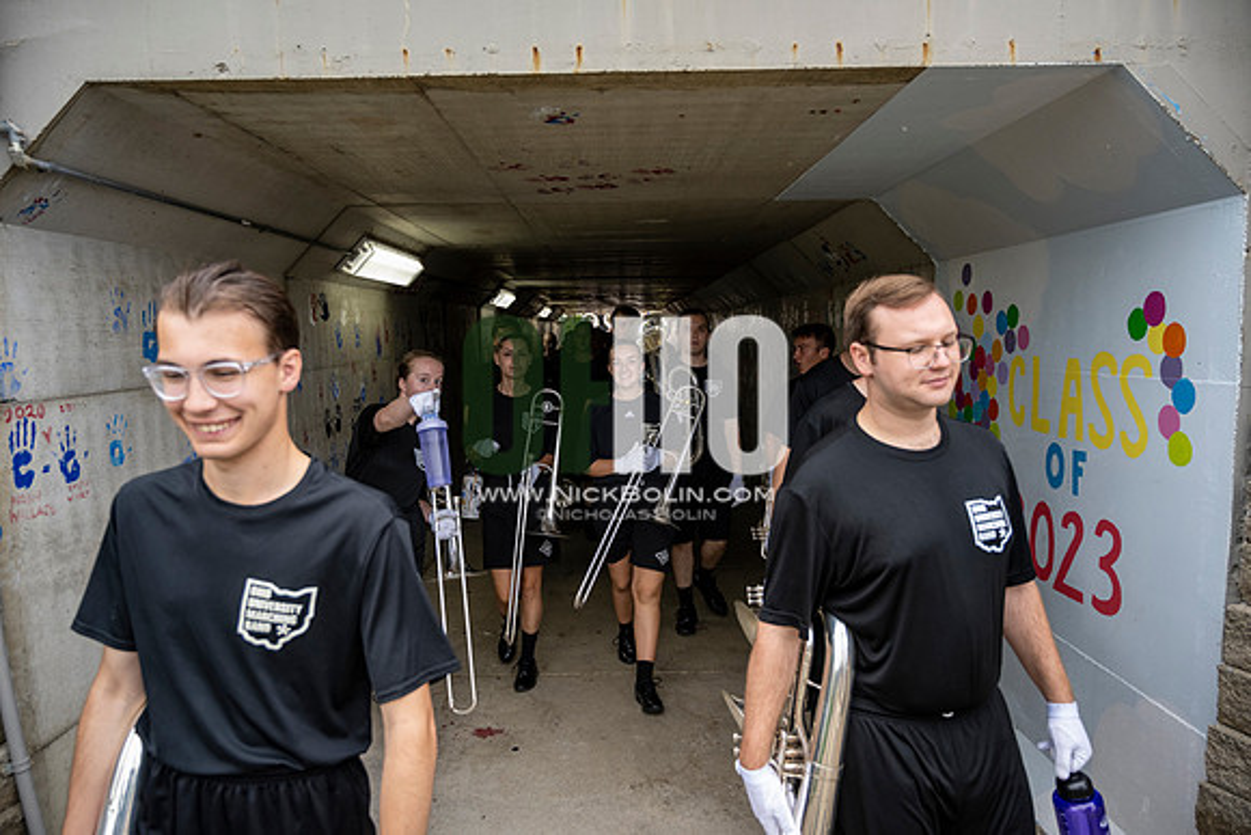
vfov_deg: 53.2
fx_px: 834
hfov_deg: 73.7
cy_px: 418
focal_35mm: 24
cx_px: 626
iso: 800
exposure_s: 1/800
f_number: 4
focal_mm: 24
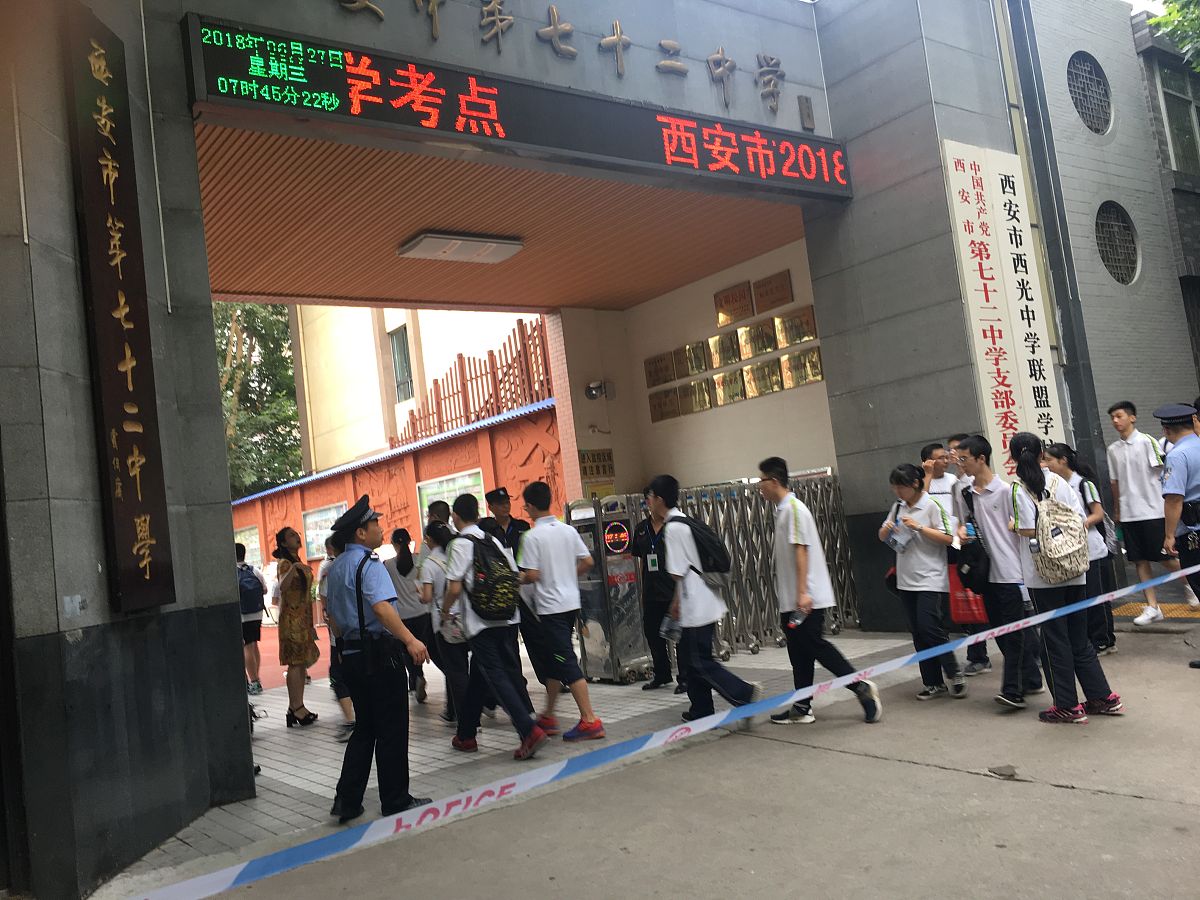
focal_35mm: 29
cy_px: 450
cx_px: 600
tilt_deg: +5.2
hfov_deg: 61.7
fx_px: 1005
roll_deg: +6.3
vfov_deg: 48.2
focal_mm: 4.15
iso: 32
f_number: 2.2
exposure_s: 1/50
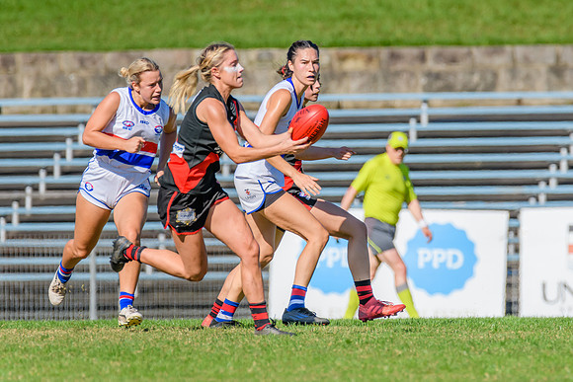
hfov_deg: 2.4
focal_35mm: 857
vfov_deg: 1.6
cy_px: 141
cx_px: 331
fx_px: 13638
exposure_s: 1/1600
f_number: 11
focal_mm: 600
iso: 640
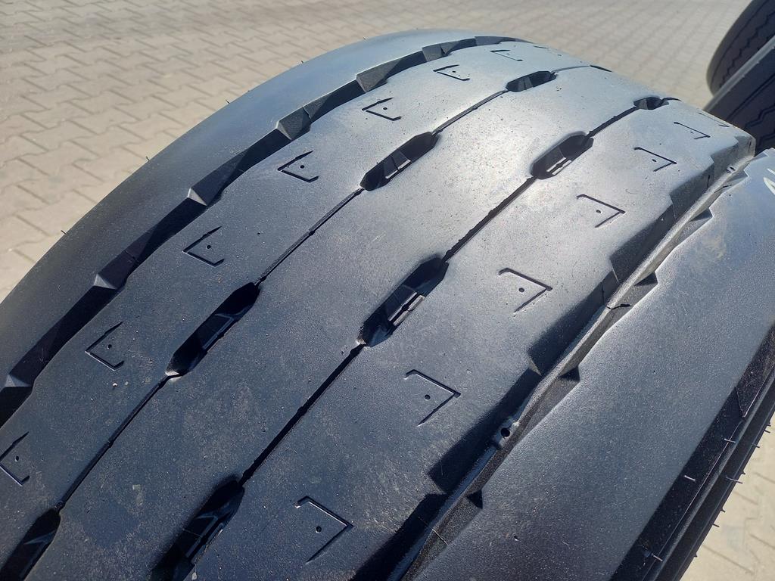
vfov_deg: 54.9
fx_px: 560
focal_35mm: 25
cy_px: 290
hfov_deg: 69.4
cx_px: 388
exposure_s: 1/585
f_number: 1.8
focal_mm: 4.65
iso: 50
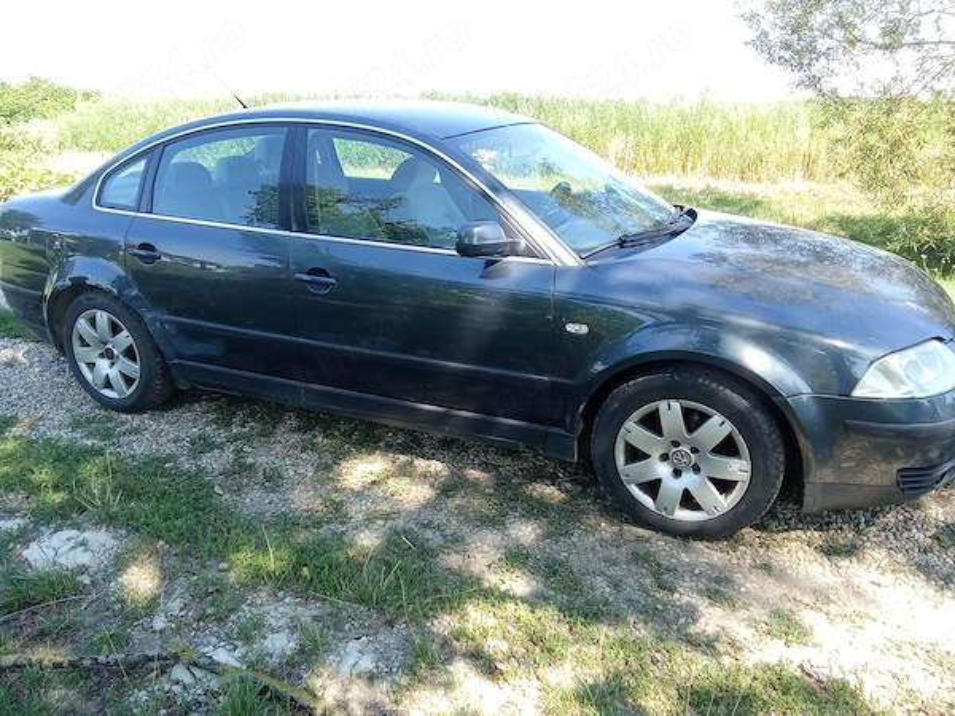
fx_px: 772
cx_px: 478
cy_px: 358
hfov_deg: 63.4
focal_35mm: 28
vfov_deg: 49.7
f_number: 2
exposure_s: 1/201
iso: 100
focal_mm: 2.78
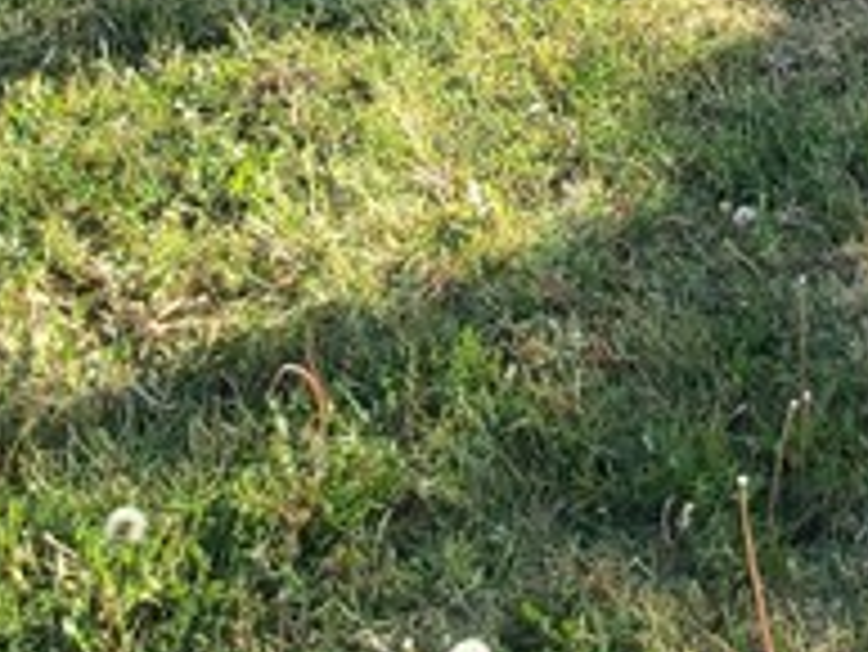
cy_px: -791
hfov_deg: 26.2
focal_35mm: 69
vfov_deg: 15.3
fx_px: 1731
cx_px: 935
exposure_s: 1/632
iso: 50
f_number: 2.2
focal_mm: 1.8
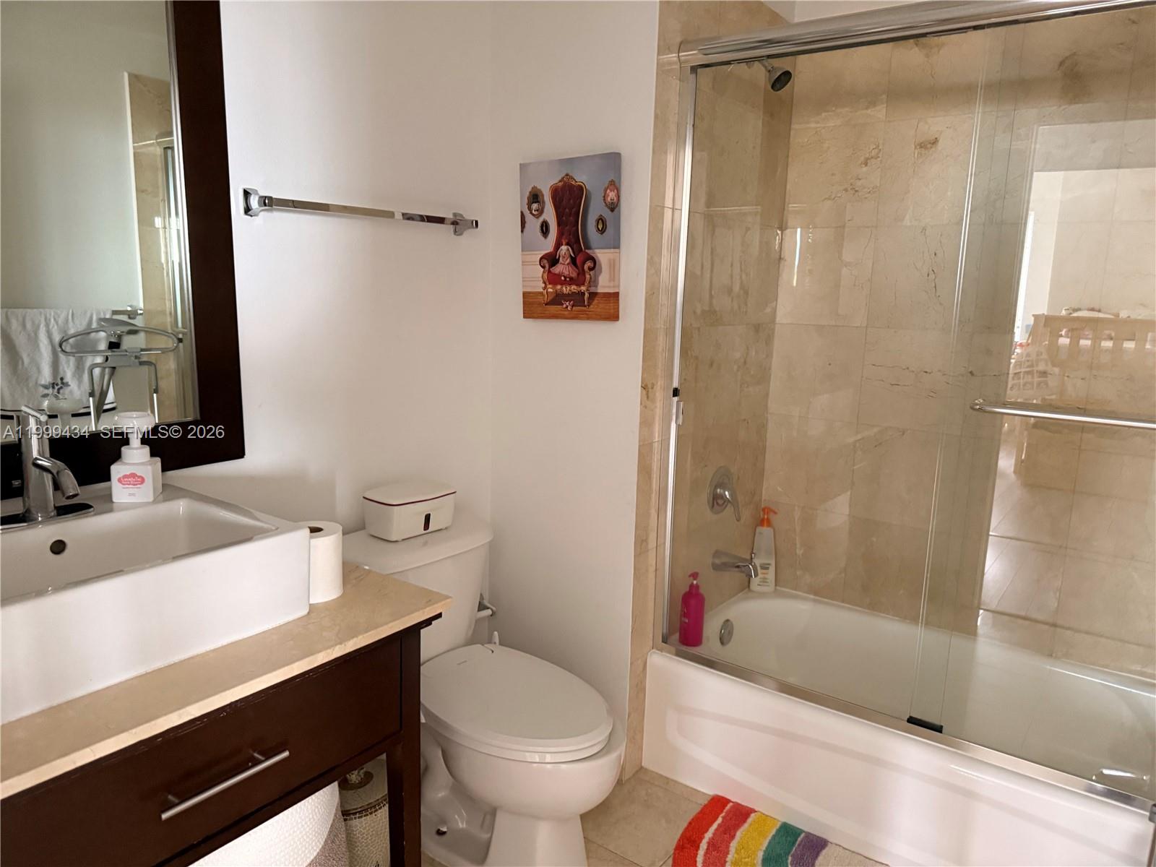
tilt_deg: -11.5
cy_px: 434
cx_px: 578
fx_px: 801
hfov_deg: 71.6
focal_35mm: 24
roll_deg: -2.6
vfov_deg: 56.8
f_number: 1.78
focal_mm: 6.76
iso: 640
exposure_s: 1/60
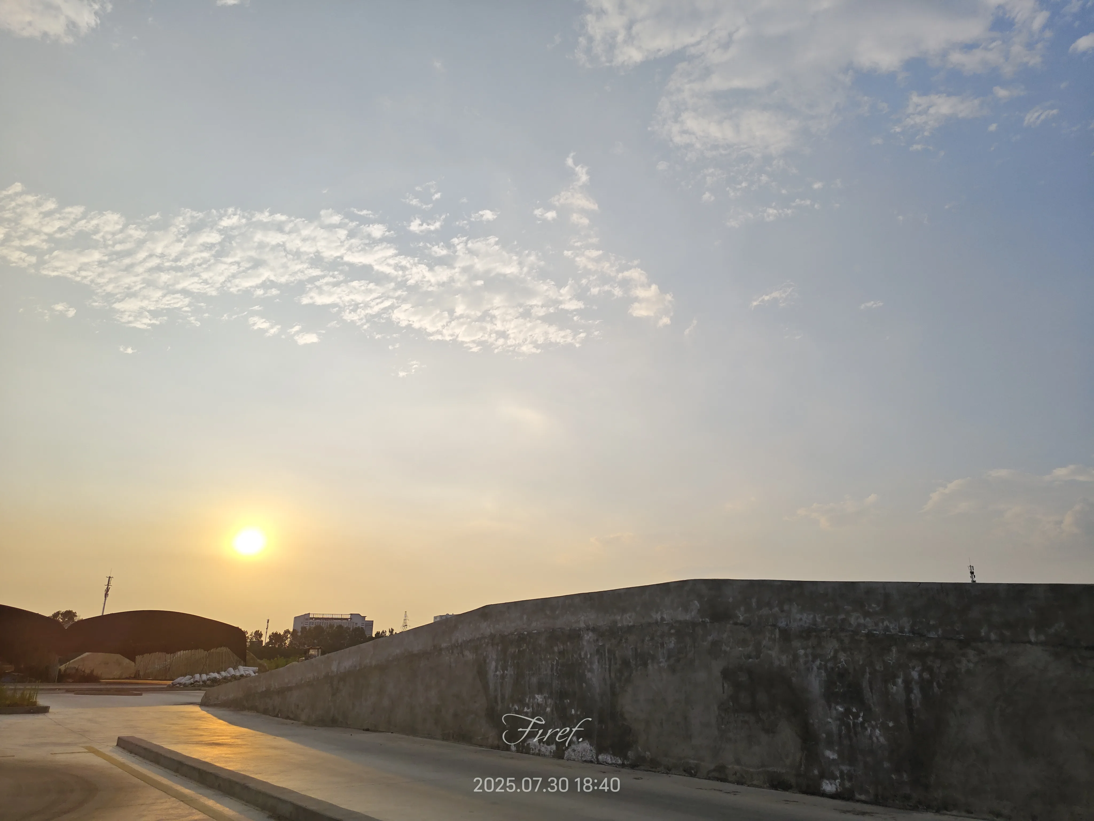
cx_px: 547
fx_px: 727
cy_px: 410
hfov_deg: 73.9
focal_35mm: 23
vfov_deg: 58.9
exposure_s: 1/3030
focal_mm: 5.56
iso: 71
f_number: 1.88
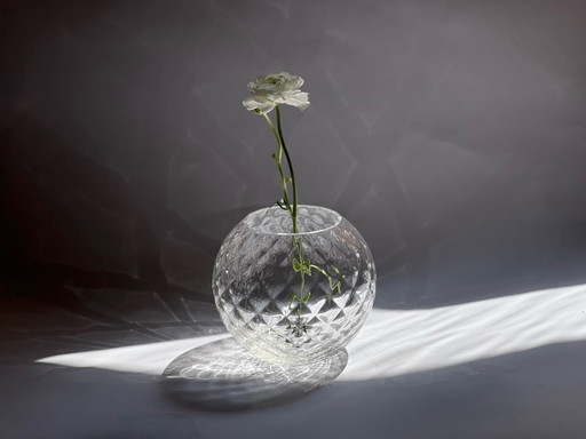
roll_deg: +1.4
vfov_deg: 19.1
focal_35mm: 77
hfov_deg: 25.3
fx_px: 1304
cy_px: 220
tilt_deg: -17.2
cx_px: 293
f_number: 2.8
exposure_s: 1/779
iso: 32
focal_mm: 9
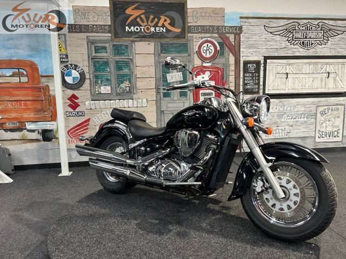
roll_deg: +0.6
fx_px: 260
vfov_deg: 53.1
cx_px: 173
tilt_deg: -8.9
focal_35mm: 26
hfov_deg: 67.3
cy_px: 130
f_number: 1.5
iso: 80
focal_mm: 5.7
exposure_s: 1/50
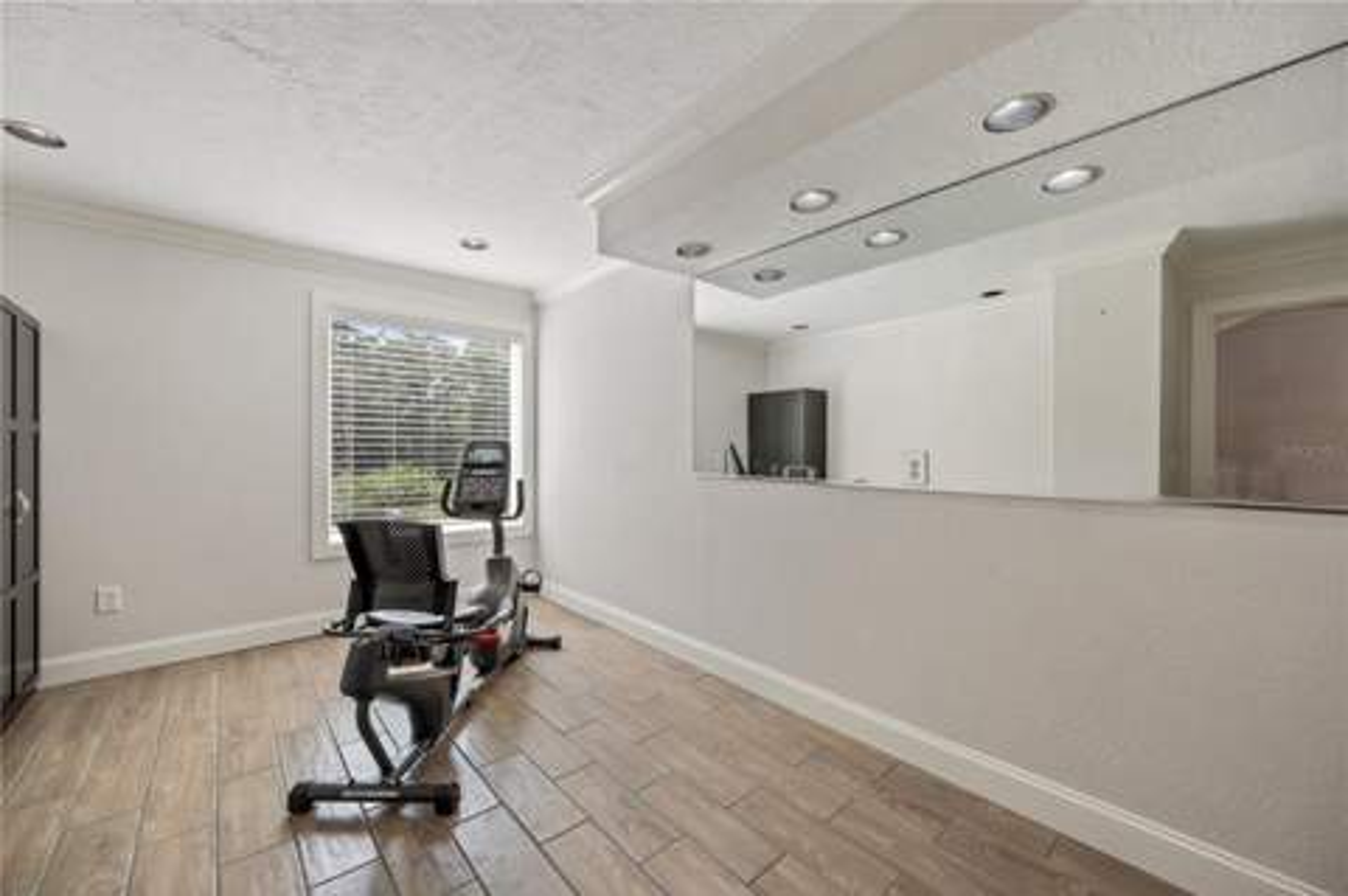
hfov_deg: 104.3
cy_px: 448
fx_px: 524
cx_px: 674
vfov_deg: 81.1
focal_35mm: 14
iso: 250
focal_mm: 14
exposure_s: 1/25
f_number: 6.3
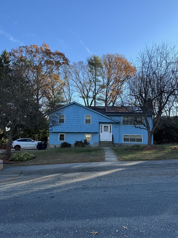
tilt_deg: +6.9
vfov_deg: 71.6
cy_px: 119
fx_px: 165
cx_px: 89
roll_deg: -0.5
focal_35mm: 24
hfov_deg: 56.8
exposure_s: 1/1238
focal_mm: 6.76
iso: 80
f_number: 1.78
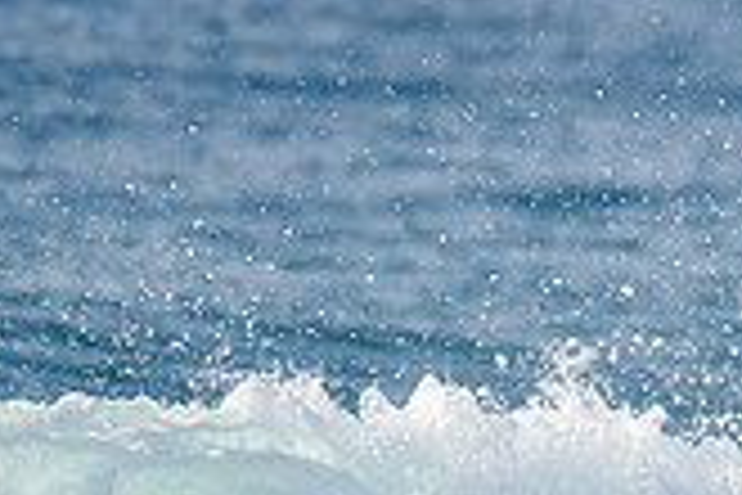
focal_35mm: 2158
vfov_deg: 0.6
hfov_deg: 1.0
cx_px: 1008
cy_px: 551
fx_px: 44475
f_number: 5.6
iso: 220
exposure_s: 1/2000
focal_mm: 500
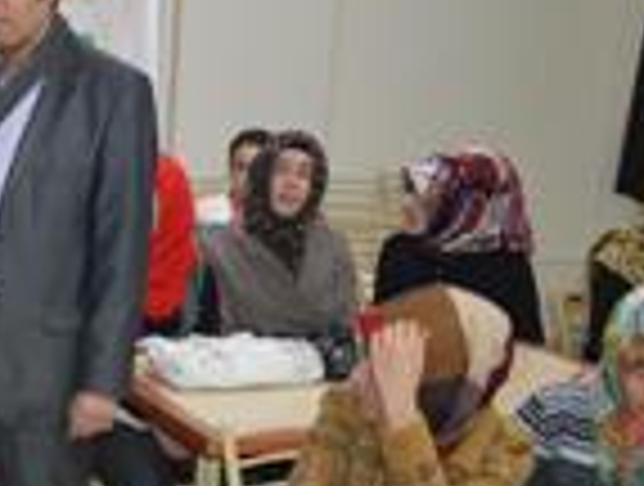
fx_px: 1511
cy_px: 396
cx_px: -320
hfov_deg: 20.6
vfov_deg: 18.1
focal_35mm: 81
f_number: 3.5
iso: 640
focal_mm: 18
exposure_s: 1/60
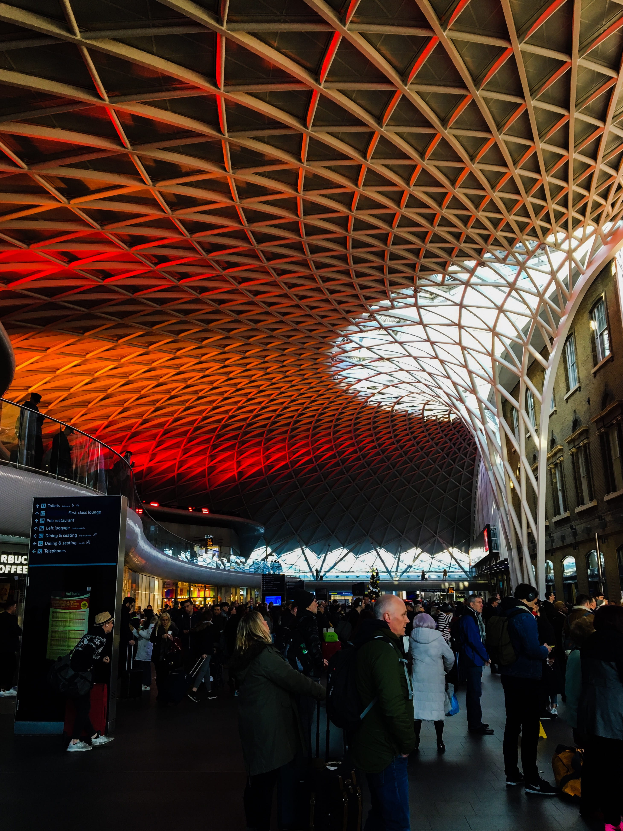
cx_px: 305
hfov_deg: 46.8
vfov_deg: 60.0
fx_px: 720
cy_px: 425
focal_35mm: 30
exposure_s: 1/35
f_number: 2.2
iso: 40
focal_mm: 4.15
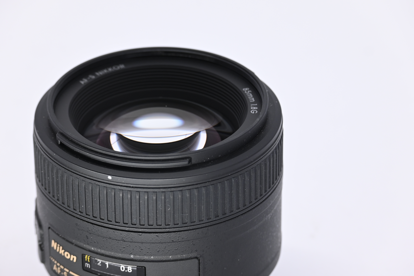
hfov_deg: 10.5
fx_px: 2242
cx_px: 207
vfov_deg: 7.0
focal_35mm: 195
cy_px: 138
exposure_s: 1/160
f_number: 9
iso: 500
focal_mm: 130
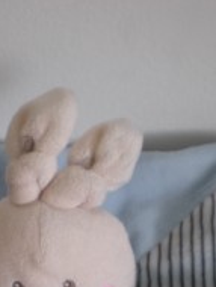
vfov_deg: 18.1
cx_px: 63
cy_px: 329
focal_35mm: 104
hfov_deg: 14.2
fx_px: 863
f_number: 3.1
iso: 64
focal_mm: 6.3
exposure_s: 1/60.3
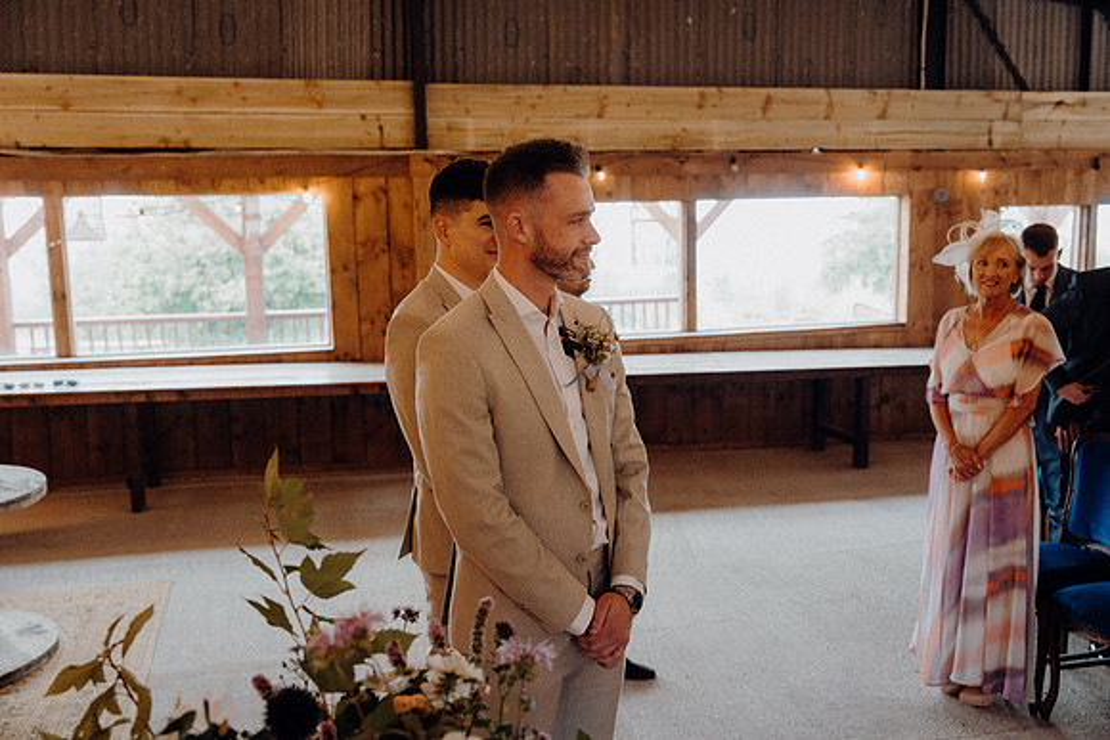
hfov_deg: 54.4
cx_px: 555
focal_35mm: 35
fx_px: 1079
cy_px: 370
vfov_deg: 37.9
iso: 4000
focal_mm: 35
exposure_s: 1/200
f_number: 3.5
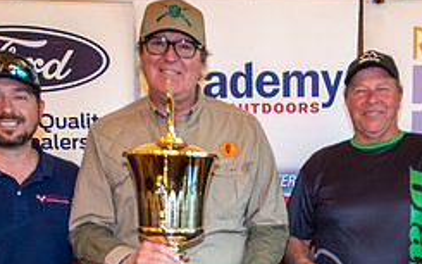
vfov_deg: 23.1
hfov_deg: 37.7
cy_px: 283
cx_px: 288
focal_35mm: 53
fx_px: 609
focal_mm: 22
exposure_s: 1/60
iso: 800
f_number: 2.8
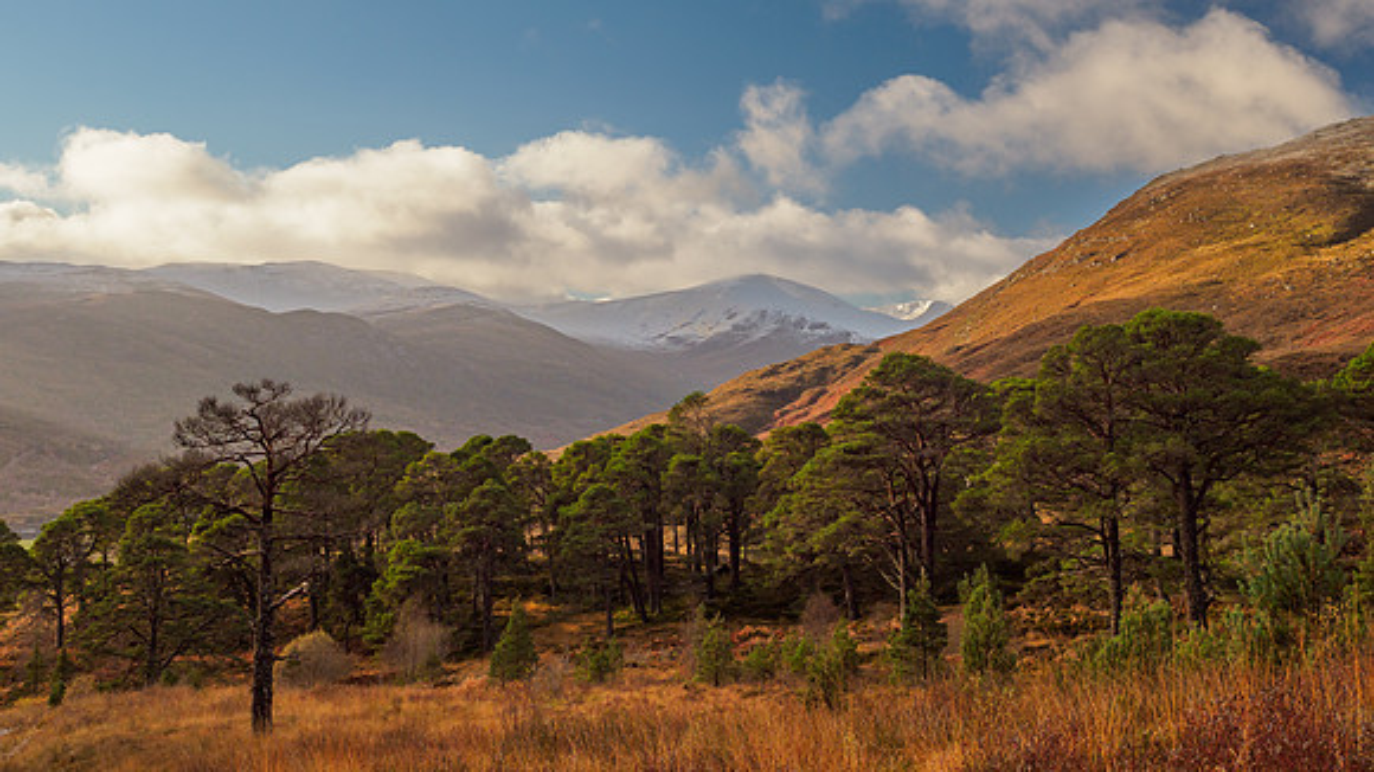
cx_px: 687
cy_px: 281
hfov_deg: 51.4
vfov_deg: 30.1
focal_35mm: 39
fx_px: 1429
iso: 200
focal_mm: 18
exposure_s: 1/250
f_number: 5.6
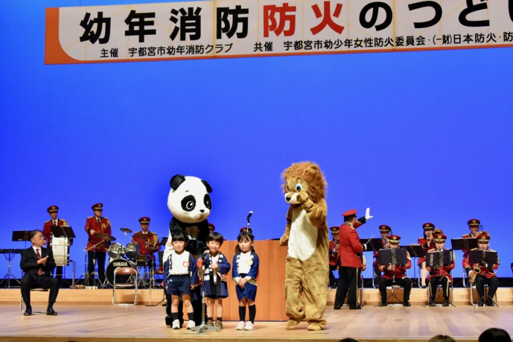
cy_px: 171
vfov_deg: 21.9
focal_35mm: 62
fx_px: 884
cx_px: 256
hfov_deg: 32.4
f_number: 7.1
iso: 6400
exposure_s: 1/200
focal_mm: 62
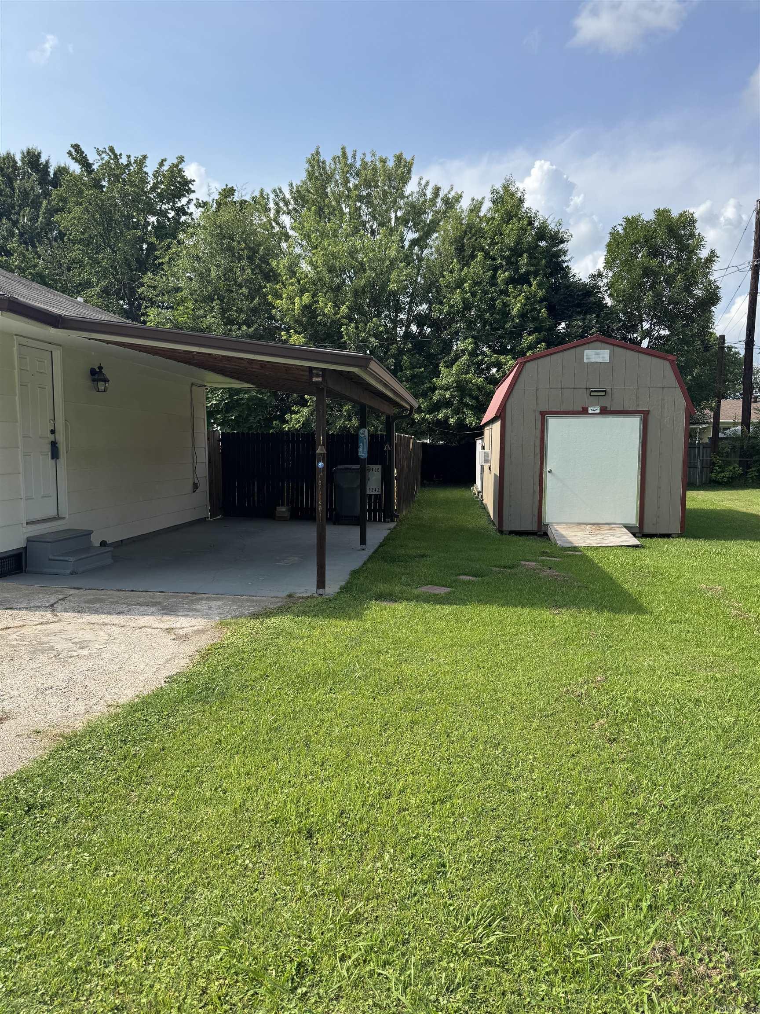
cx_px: 380
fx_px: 703
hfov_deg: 56.8
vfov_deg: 71.6
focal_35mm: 24
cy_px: 507
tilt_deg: -5.8
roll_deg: -0.6
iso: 80
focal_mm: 6.76
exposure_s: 1/2833
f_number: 1.78
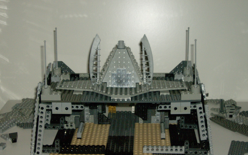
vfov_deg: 17.4
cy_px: 92
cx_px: 123
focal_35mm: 75
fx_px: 507
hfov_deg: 27.5
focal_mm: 11.6
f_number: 3.7
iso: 200
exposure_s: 1/91.3
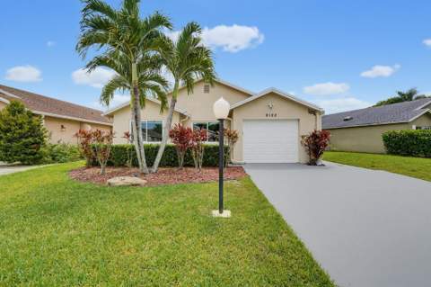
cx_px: 216
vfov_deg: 73.6
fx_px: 191
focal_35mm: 16
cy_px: 144
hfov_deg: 96.8
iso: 800
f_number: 8
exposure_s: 1/800
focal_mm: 16
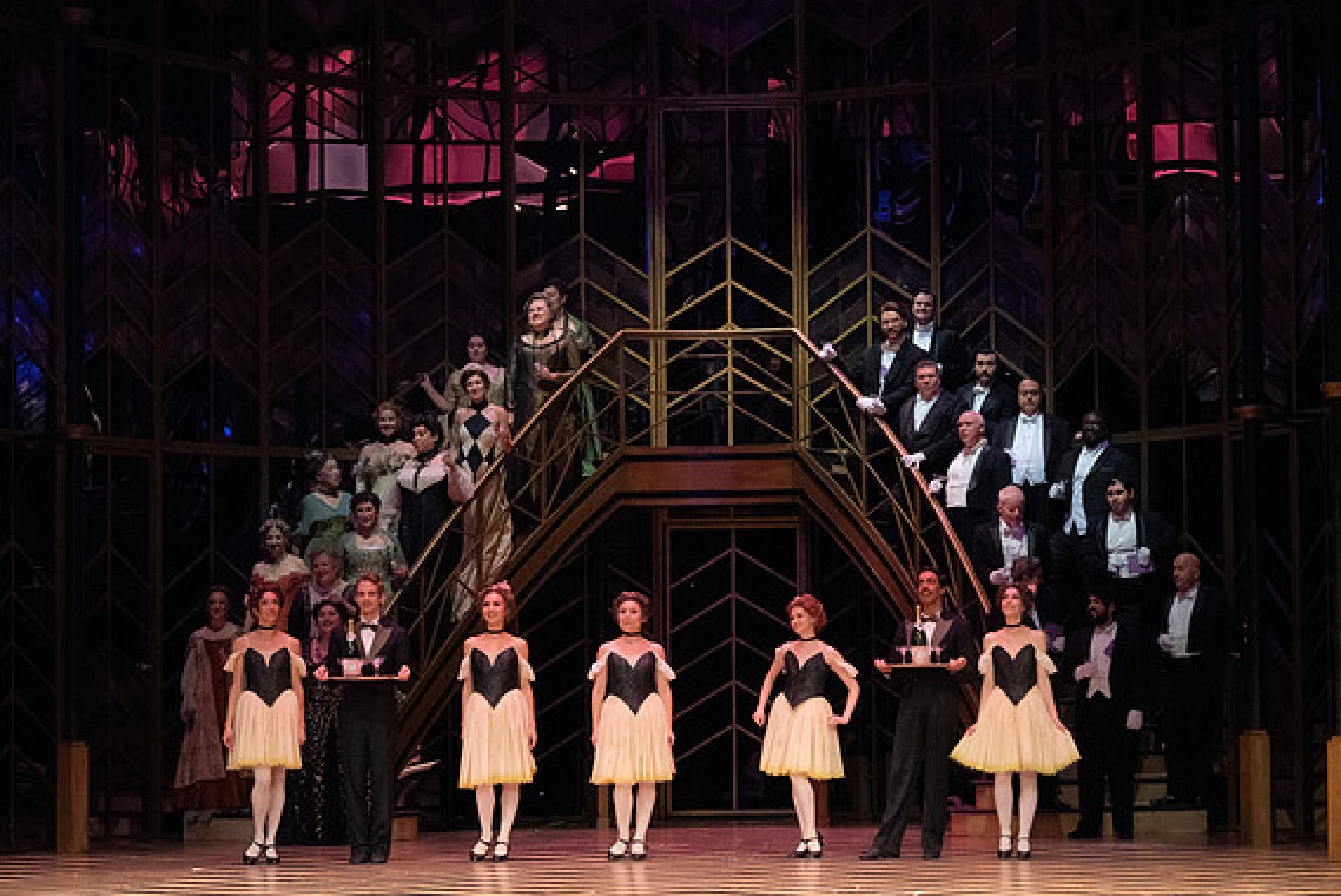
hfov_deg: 18.6
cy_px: 444
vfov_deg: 12.5
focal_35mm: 110
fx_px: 4099
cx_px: 662
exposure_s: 1/400
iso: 12800
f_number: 14
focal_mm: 108
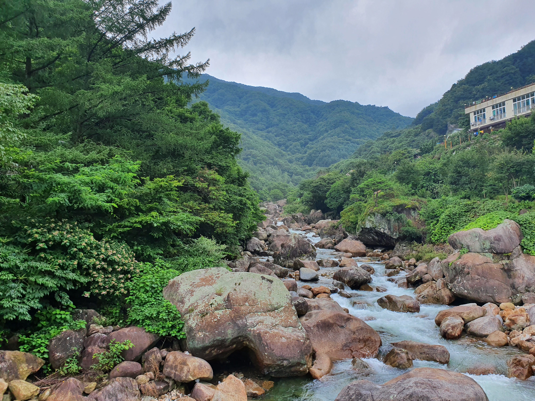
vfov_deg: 53.1
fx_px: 402
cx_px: 268
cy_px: 200
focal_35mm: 26
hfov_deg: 67.3
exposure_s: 1/632
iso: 50
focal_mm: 4.32
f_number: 2.4
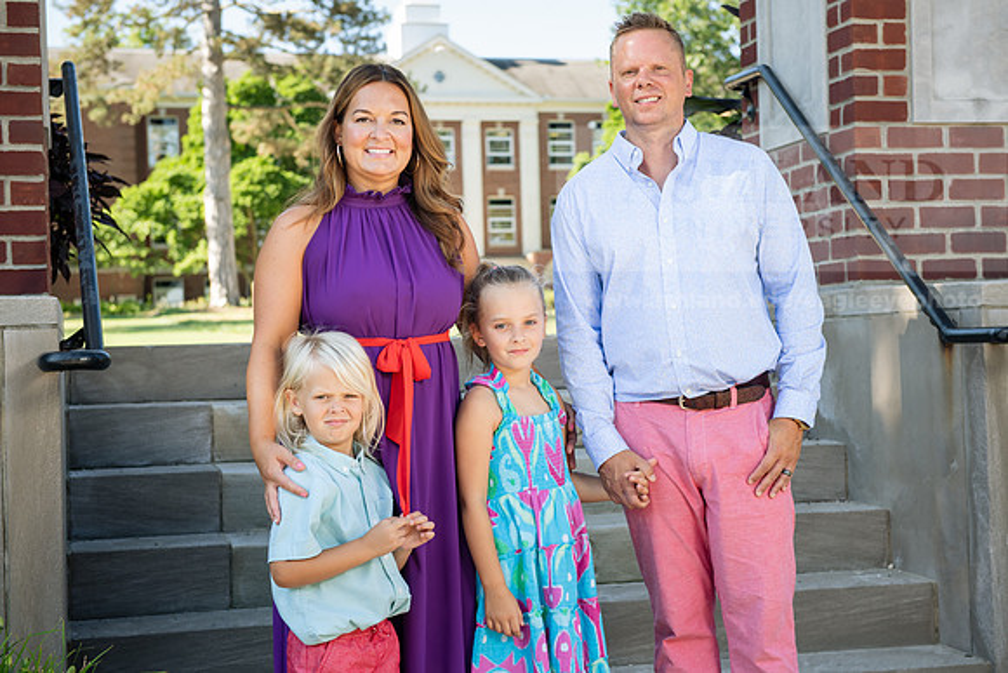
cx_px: 537
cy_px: 344
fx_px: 1731
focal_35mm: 62
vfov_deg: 22.0
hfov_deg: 32.5
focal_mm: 58
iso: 200
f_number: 5
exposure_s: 1/200
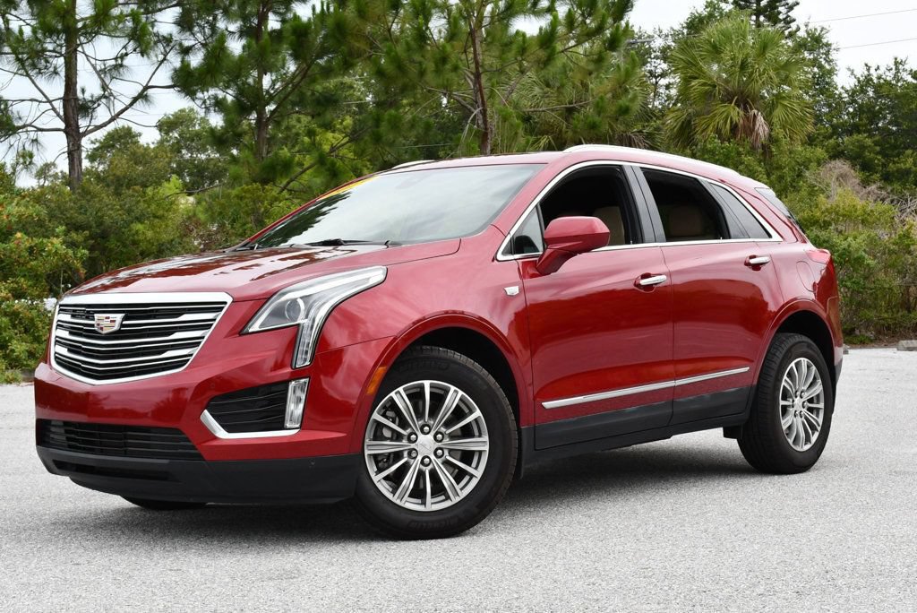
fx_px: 1478
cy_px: 306
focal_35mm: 58
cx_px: 458
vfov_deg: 23.4
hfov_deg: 34.5
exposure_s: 1/250
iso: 200
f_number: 8
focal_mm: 29
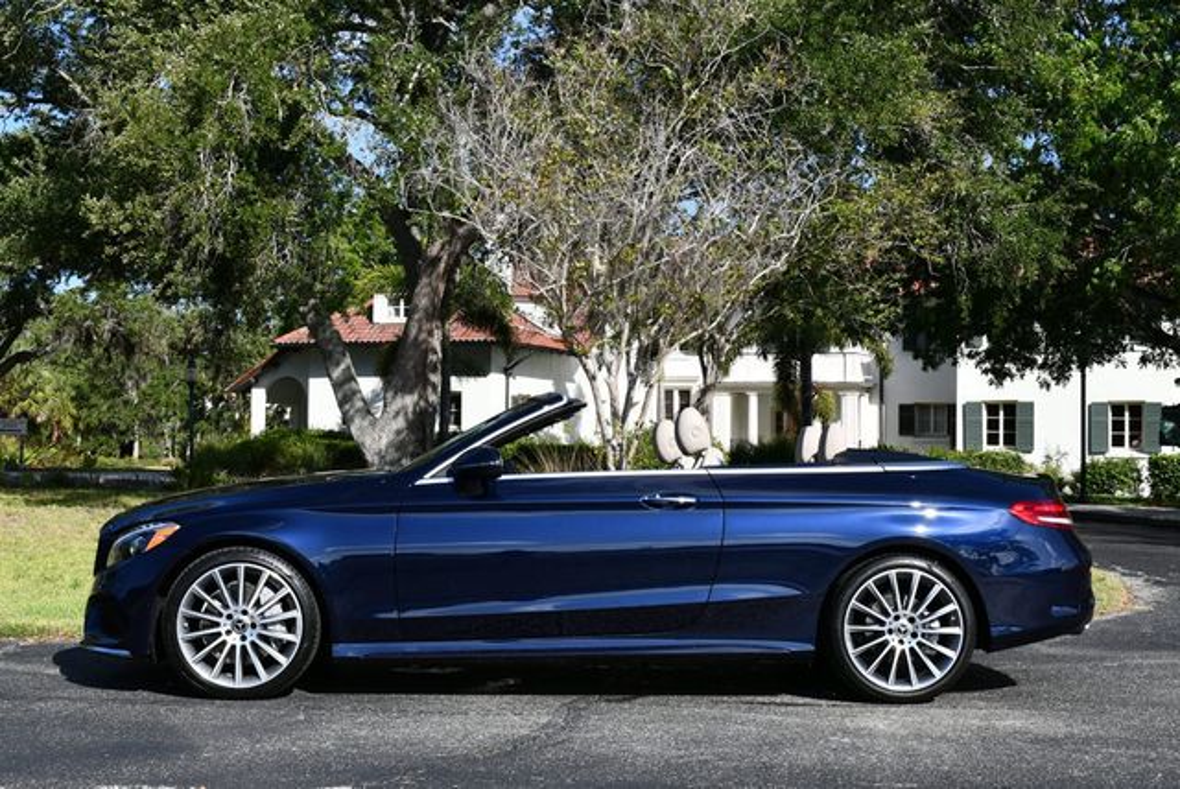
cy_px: 394
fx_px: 1706
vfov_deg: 26.0
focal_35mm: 52
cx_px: 590
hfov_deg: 38.2
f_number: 8
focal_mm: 26
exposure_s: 1/250
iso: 110
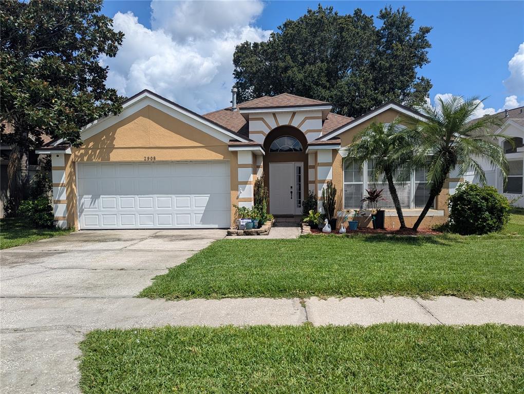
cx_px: 262
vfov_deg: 56.9
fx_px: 364
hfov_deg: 71.5
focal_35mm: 24
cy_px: 197
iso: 45
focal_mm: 6.81
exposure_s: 1/3650
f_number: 1.85
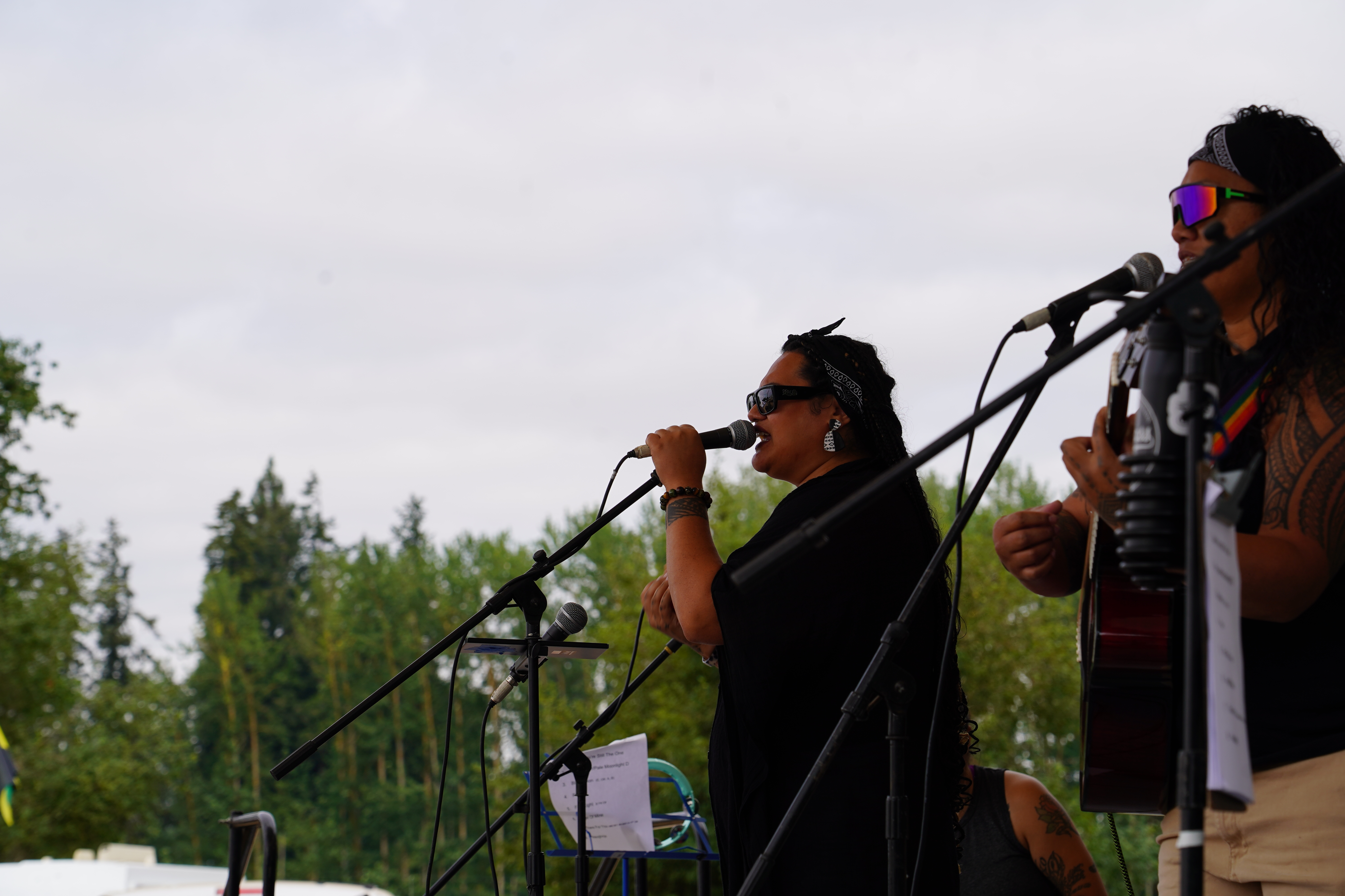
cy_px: 448
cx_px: 672
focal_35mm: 105
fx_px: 3923
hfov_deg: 19.5
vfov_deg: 13.0
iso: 100
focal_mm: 105
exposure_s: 1/250
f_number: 8
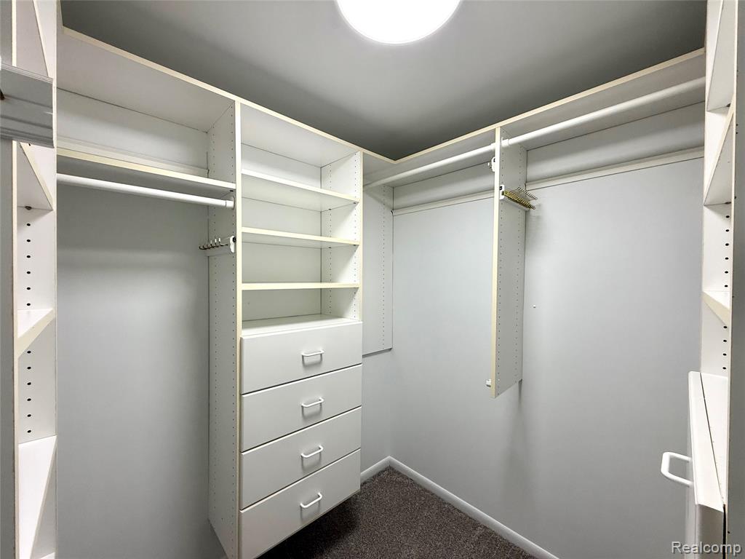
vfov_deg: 85.7
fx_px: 301
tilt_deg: -0.7
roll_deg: -0.4
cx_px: 372
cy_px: 280
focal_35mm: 14
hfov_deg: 102.1
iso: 160
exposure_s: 1/120
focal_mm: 2.22
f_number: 2.2
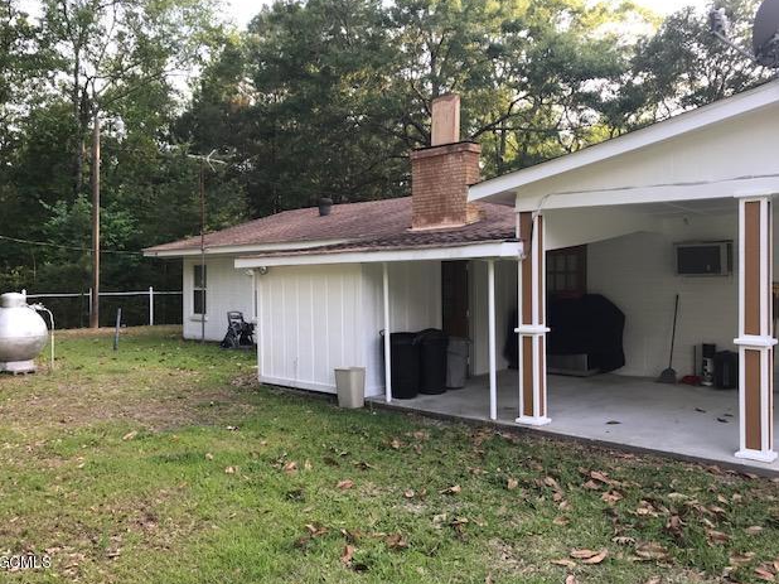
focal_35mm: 29
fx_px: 652
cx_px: 381
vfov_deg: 48.2
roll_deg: +0.1
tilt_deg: +1.0
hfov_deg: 61.7
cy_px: 285
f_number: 1.8
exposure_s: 1/120
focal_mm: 3.99
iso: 32
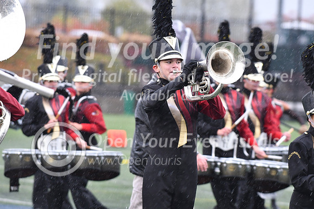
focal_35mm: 300
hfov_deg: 6.9
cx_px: 157
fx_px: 2617
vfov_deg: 4.6
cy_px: 104
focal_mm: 200
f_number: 4
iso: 1000
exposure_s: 1/320
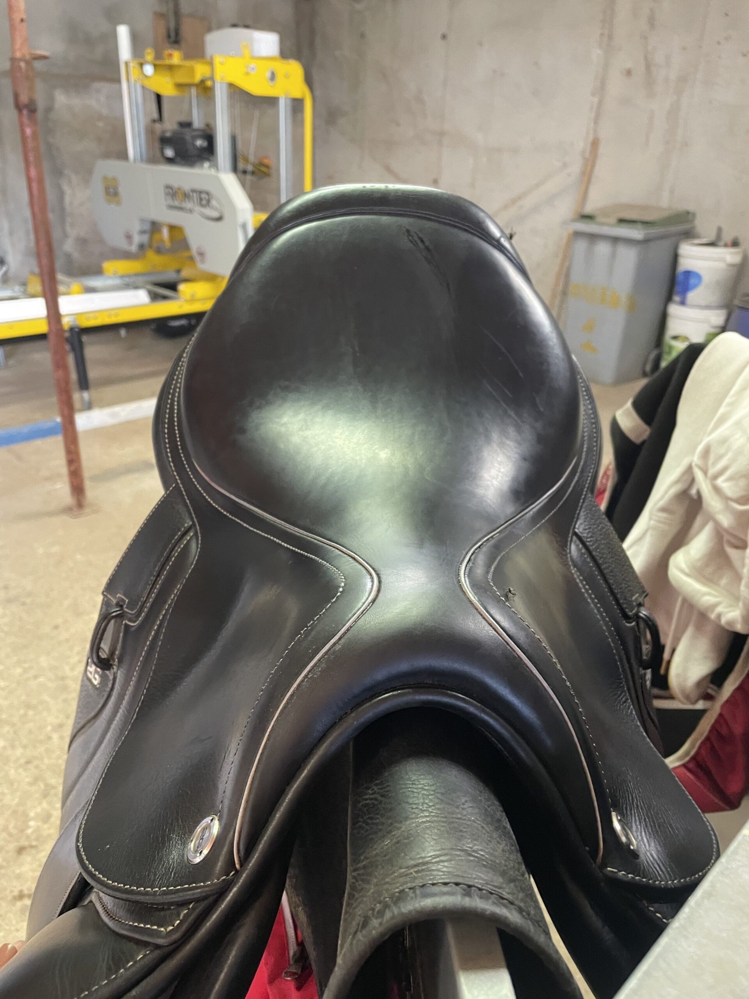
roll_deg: +0.5
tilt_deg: -24.3
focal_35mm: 26
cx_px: 374
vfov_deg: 67.3
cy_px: 500
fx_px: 750
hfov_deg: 53.1
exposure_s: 1/50
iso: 320
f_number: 1.6
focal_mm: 4.2
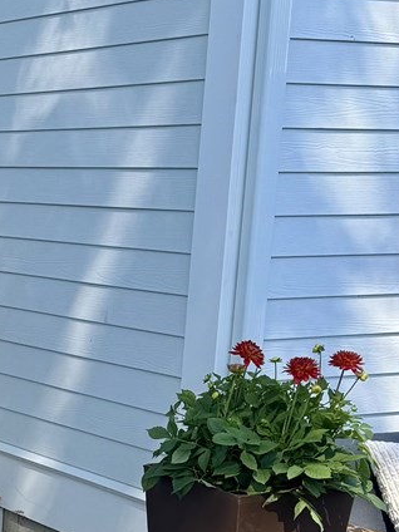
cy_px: 435
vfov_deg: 22.2
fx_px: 1337
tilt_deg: -11.8
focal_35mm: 87
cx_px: -246
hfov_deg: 15.3
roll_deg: +0.4
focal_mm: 6.76
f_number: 1.78
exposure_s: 1/966
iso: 80
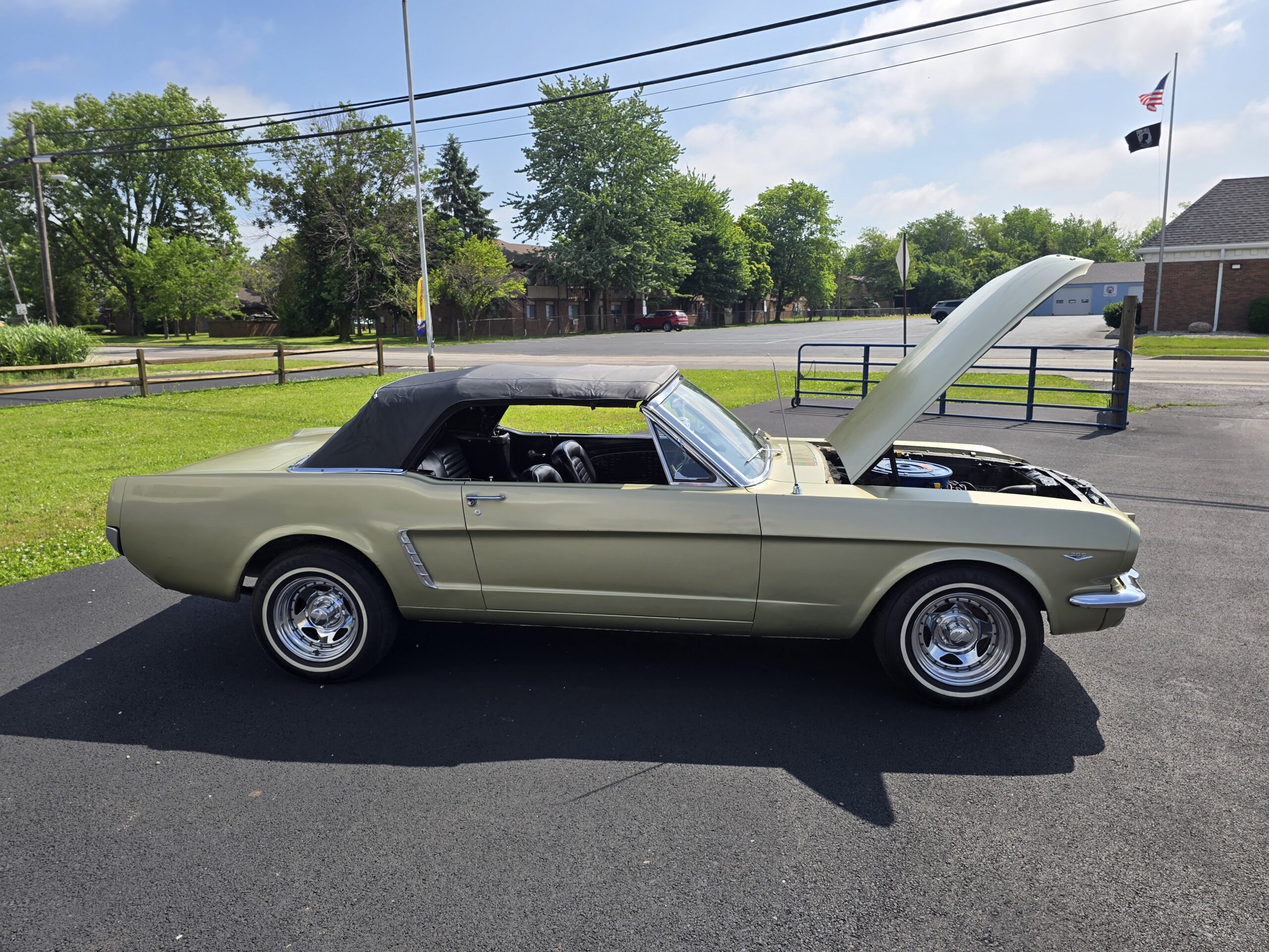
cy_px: 476
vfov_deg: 58.9
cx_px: 634
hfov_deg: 73.9
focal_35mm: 23
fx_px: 843
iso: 12
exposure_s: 1/912
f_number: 1.7
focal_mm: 6.3
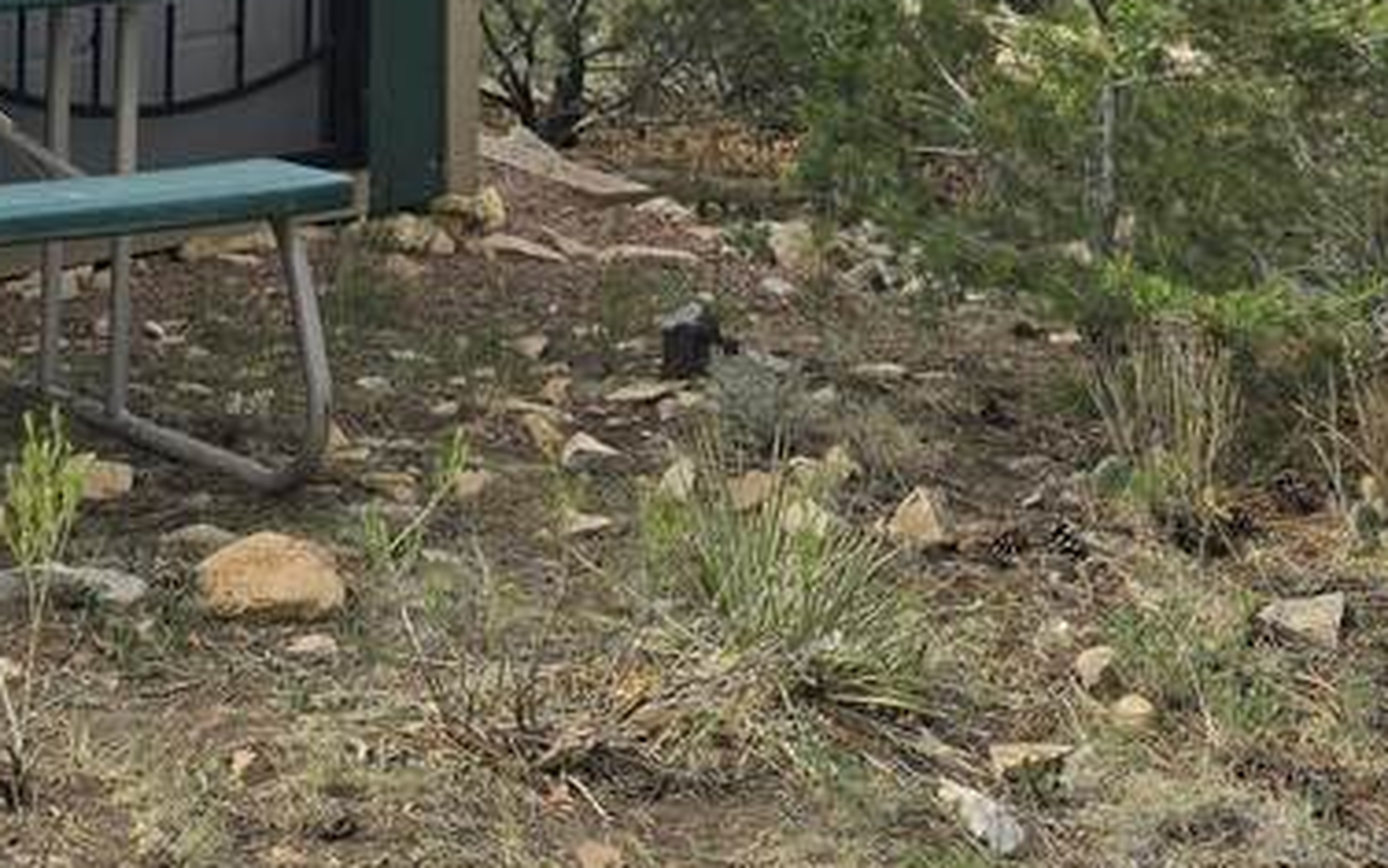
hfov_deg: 24.8
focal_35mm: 83
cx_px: 425
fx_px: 3140
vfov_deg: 14.3
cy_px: -591
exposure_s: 1/531
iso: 12
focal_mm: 6.3
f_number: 1.7
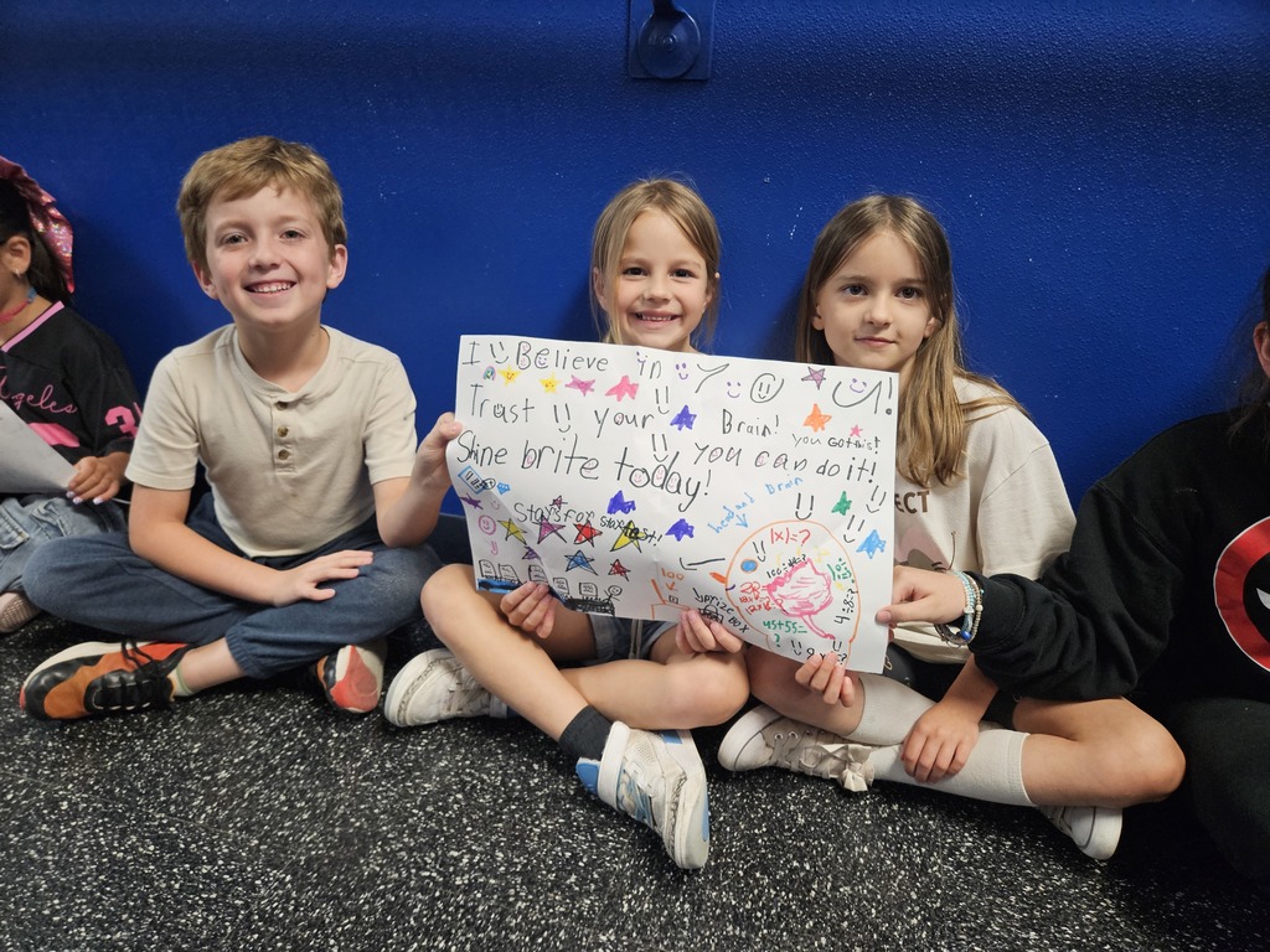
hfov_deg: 73.9
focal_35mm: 23
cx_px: 635
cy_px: 476
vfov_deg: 58.9
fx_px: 844
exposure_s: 1/170
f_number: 1.8
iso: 400
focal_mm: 5.4
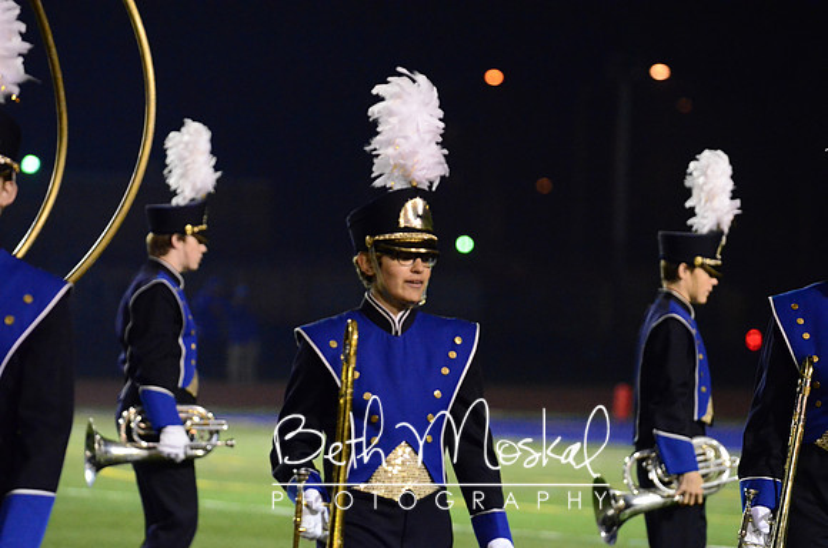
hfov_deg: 6.9
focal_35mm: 300
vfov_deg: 4.6
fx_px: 6885
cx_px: 414
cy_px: 274
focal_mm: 200
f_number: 2.8
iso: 6400
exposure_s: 1/500
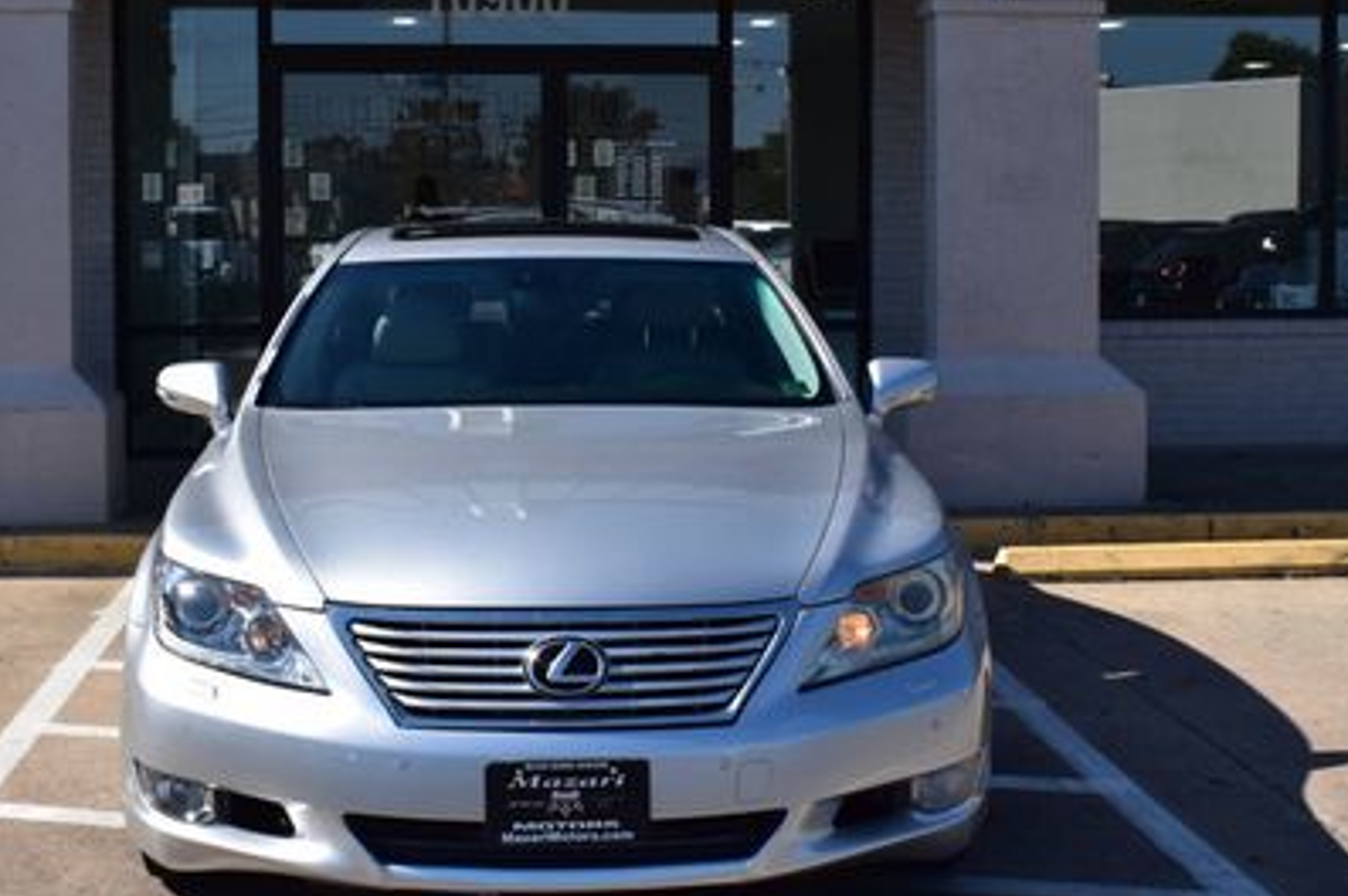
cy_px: 326
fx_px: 2170
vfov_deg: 23.3
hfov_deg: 34.5
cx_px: 638
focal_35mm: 58
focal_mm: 24
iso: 320
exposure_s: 1/500
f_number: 11
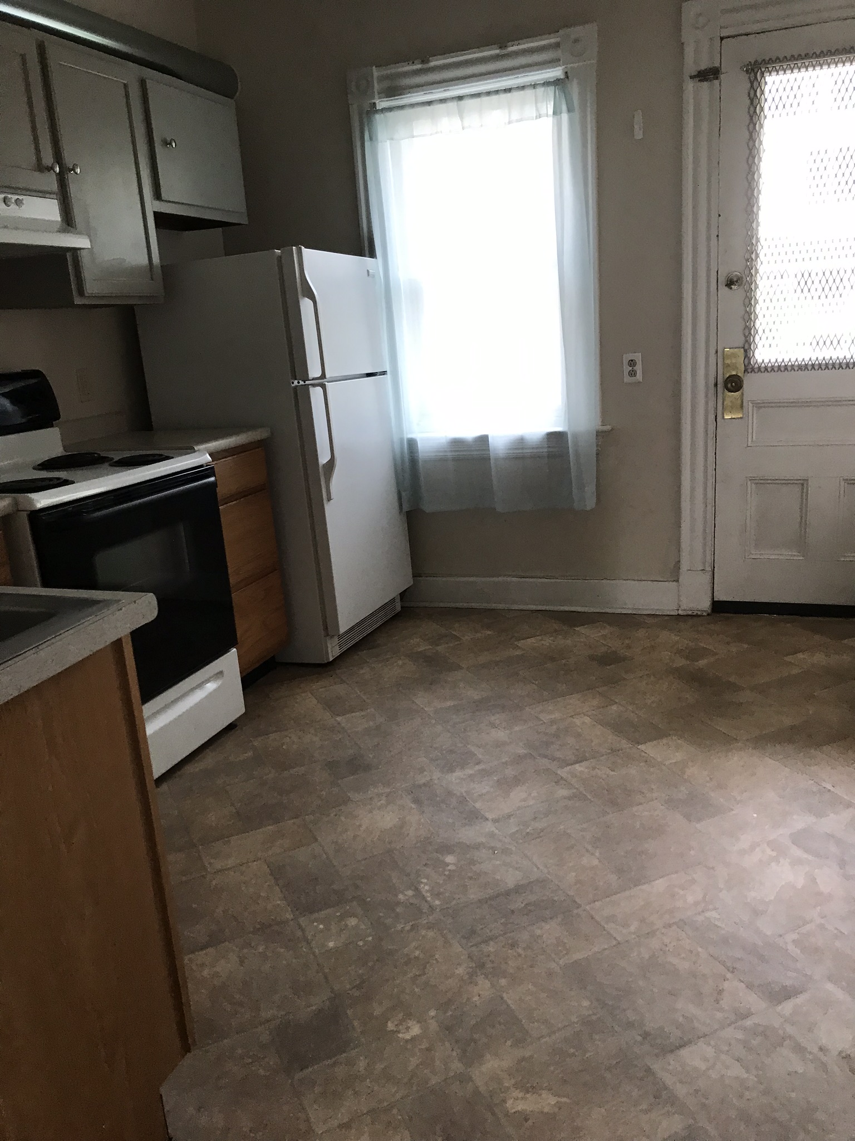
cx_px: 428
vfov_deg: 63.4
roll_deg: +6.1
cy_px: 570
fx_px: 922
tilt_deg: -14.8
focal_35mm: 28
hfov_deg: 49.7
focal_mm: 3.99
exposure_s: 1/30
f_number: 1.8
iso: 40
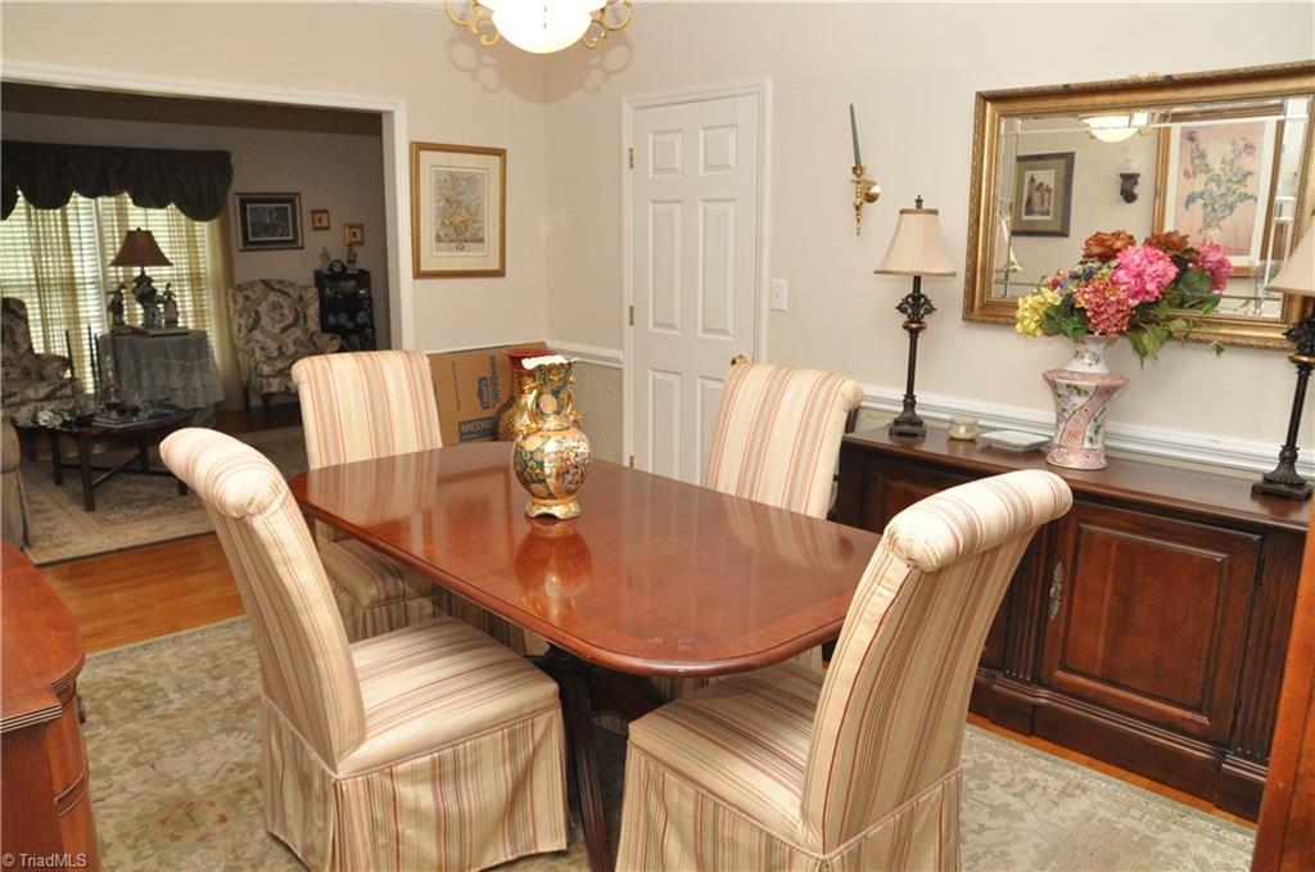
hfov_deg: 45.0
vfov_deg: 30.7
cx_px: 658
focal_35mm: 44
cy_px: 436
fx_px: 1586
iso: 1250
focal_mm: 29
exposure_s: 1/60
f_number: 6.3
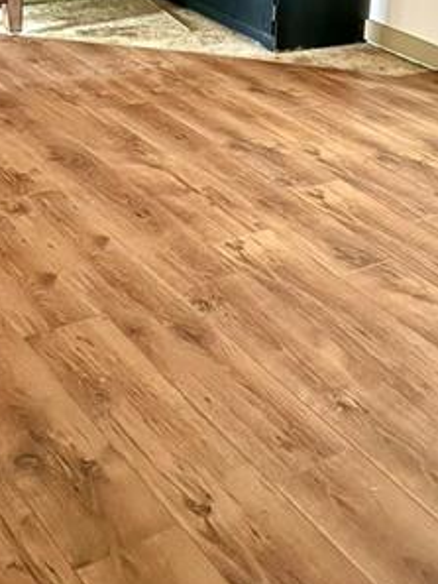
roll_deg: -4.1
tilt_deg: -14.5
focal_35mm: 62
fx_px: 1045
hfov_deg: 23.5
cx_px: 314
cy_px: 12
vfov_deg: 29.3
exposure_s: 1/17
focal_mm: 6.76
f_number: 1.78
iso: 1600
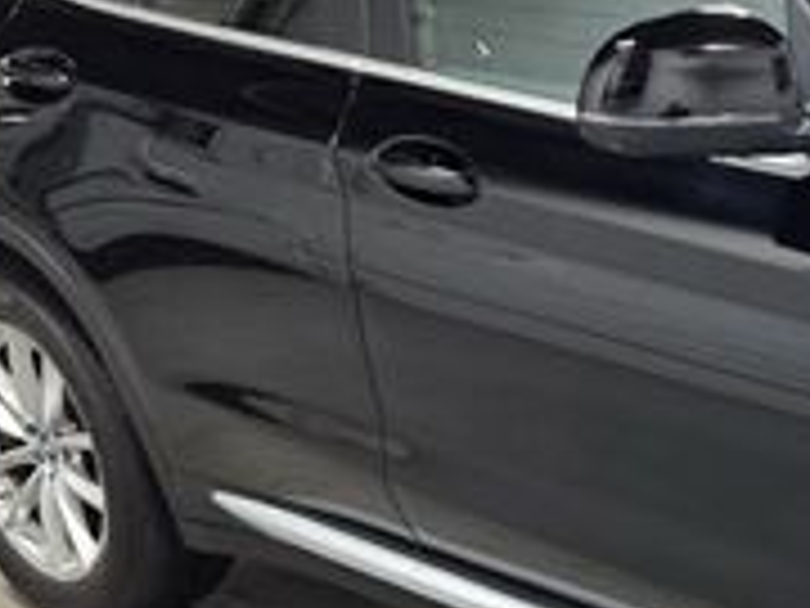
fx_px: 1919
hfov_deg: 20.8
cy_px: 486
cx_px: 1156
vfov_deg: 17.8
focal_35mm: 82
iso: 200
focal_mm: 6.3
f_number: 1.7
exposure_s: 1/120
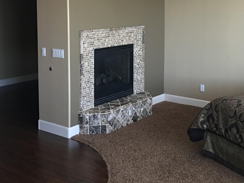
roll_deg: +0.3
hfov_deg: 36.0
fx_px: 374
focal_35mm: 53
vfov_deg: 27.1
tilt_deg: -4.9
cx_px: 146
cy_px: 43
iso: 50
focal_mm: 4.15
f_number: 2.2
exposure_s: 1/15
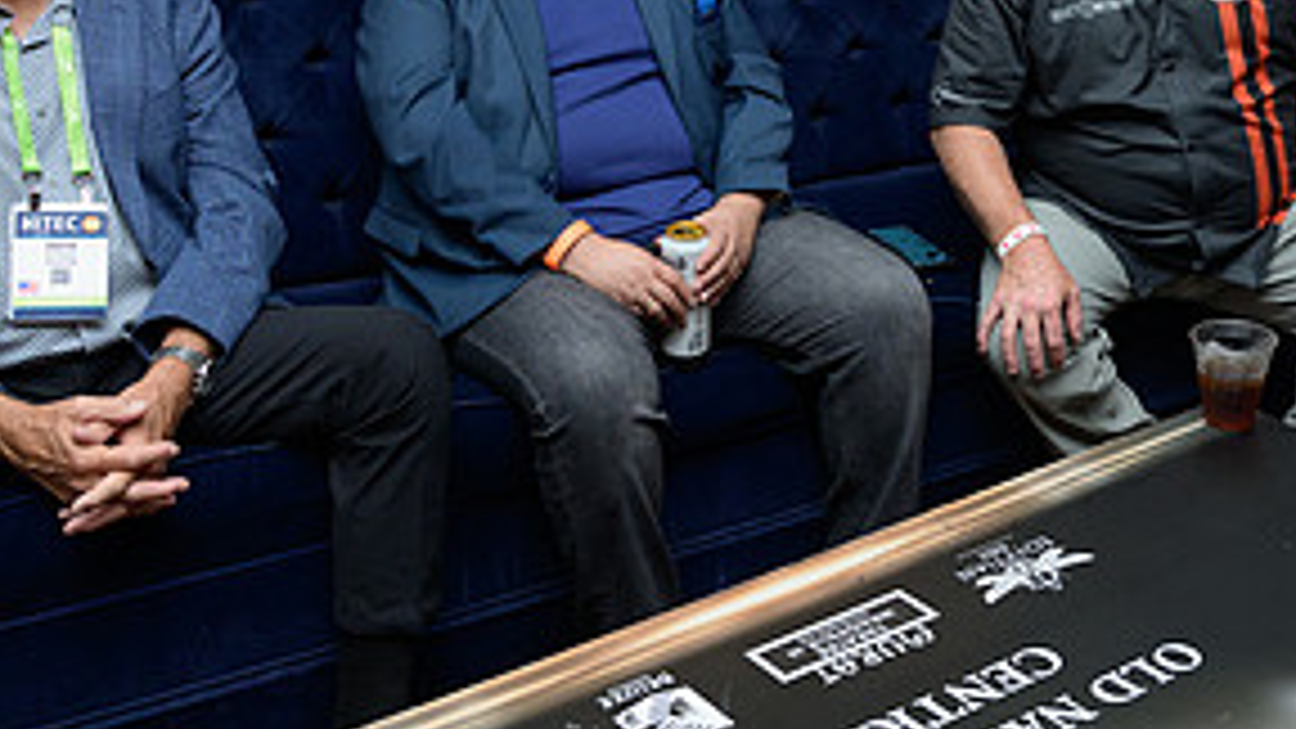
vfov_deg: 20.7
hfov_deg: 36.1
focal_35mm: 57
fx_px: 1959
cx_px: 909
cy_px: 92
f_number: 3.5
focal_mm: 27
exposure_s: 1/200
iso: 800
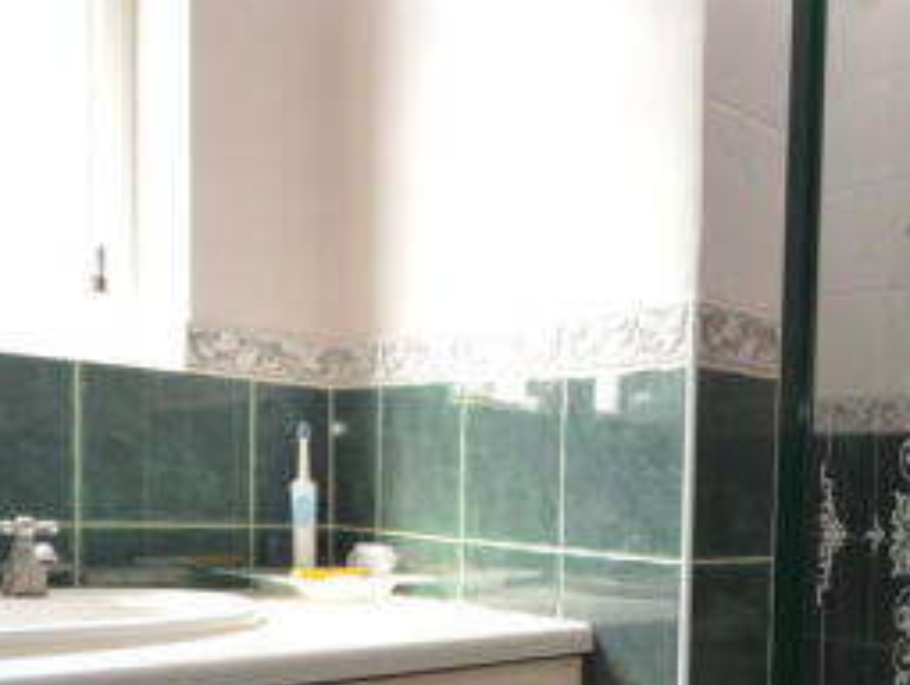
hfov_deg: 45.3
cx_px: 824
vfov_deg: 37.2
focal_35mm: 37
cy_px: 564
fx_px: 974
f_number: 4.5
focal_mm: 10
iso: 400
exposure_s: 1/100
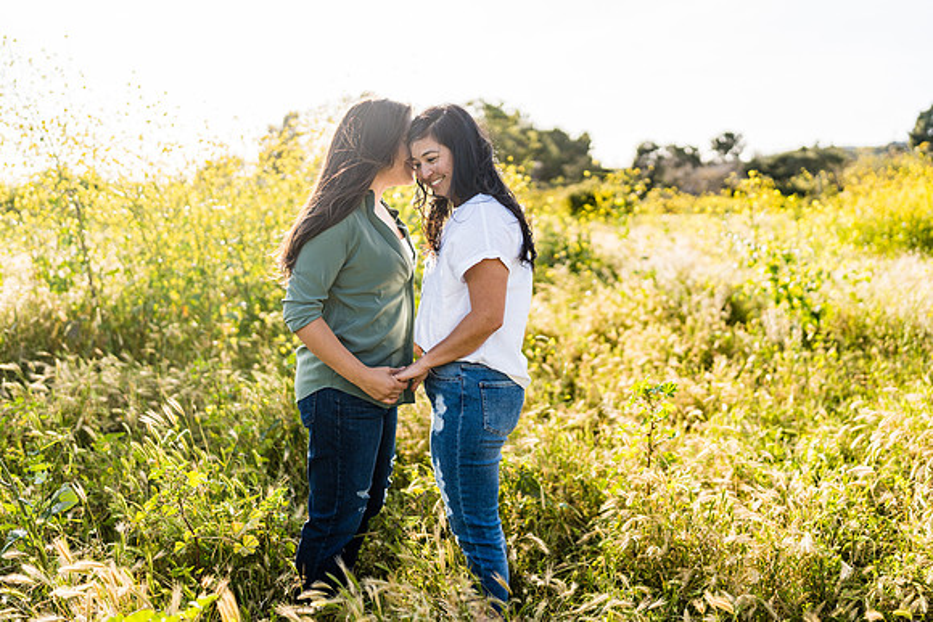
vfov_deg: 37.9
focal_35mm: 35
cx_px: 466
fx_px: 907
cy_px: 311
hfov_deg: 54.4
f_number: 1.4
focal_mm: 35
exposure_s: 1/3200
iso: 100
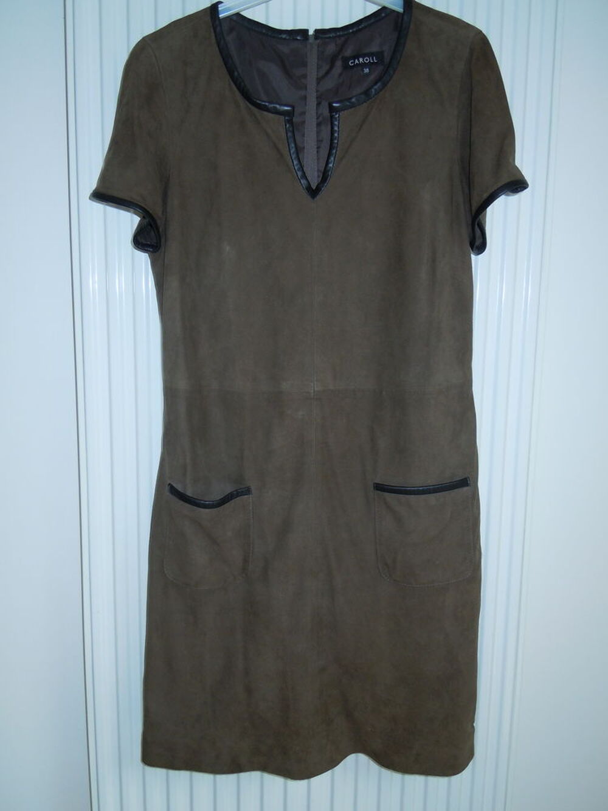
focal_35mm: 30
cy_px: 406
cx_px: 304
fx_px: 702
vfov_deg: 60.0
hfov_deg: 46.8
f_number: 3.5
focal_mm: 5.4
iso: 200
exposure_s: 1/30
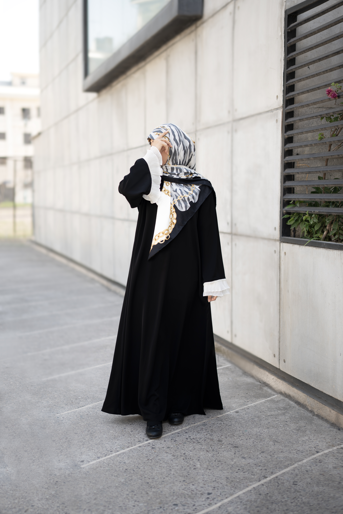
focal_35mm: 50
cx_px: 172
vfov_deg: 39.6
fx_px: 715
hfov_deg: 27.0
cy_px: 257
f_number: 1.4
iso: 100
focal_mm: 50
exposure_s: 1/1000
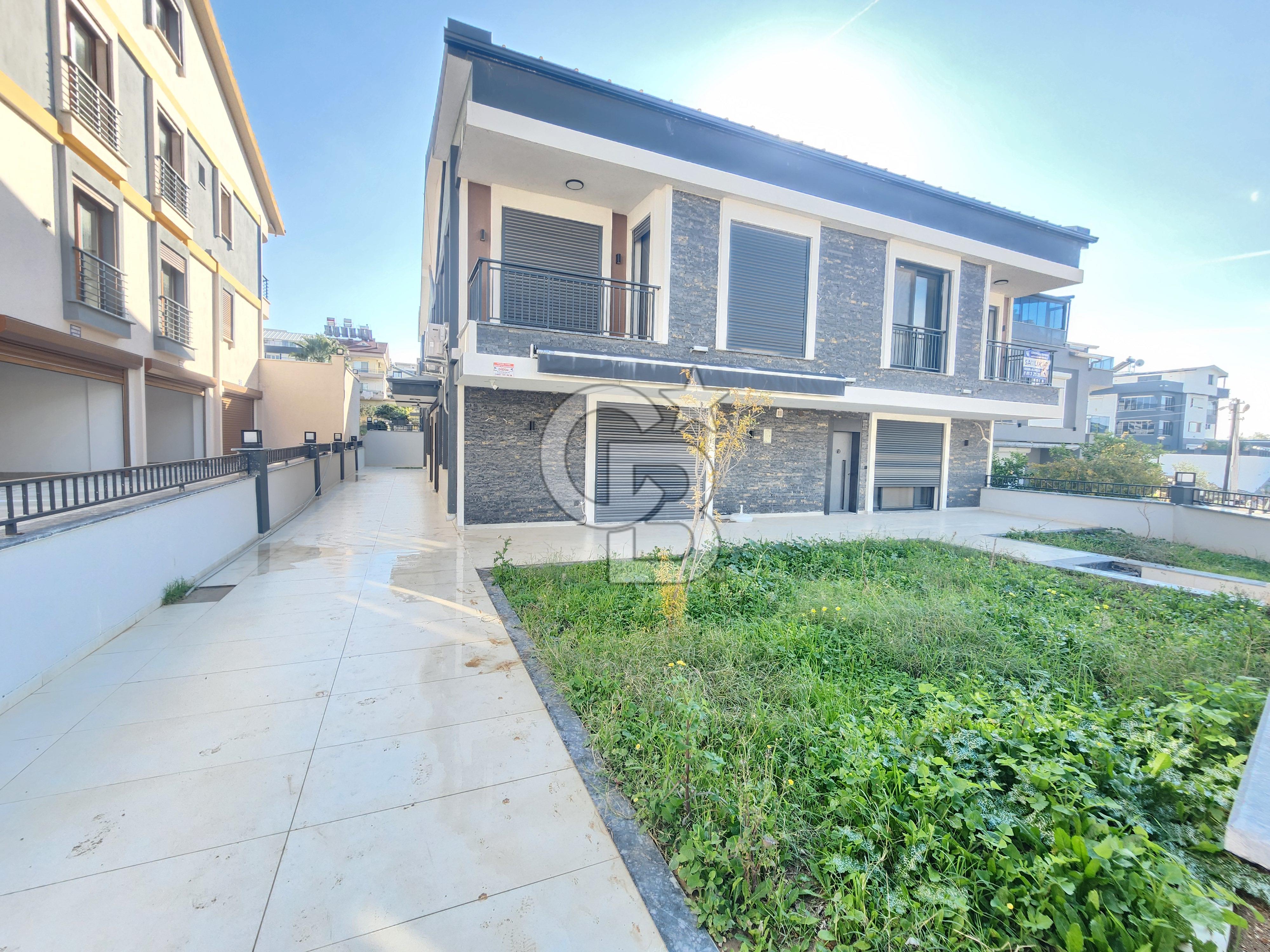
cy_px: 476
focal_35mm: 13
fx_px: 477
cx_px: 635
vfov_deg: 89.9
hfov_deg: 106.2
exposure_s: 1/139
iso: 50
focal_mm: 2.2
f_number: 2.2
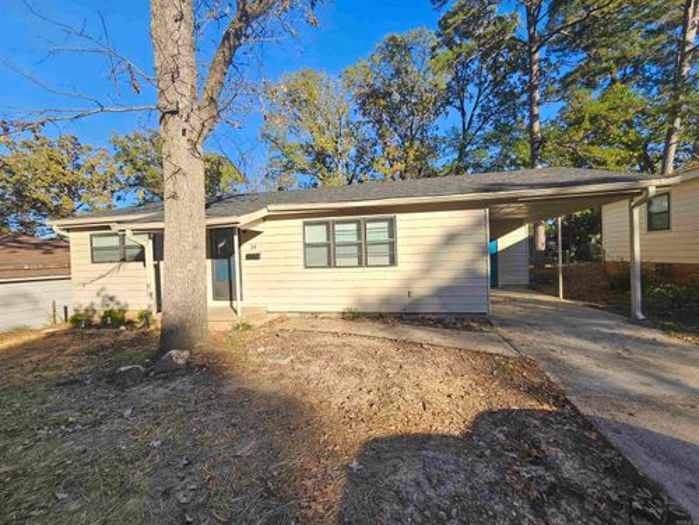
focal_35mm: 13
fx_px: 263
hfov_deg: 106.2
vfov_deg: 89.9
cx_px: 350
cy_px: 262
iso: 50
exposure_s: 1/848
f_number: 2.2
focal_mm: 2.2
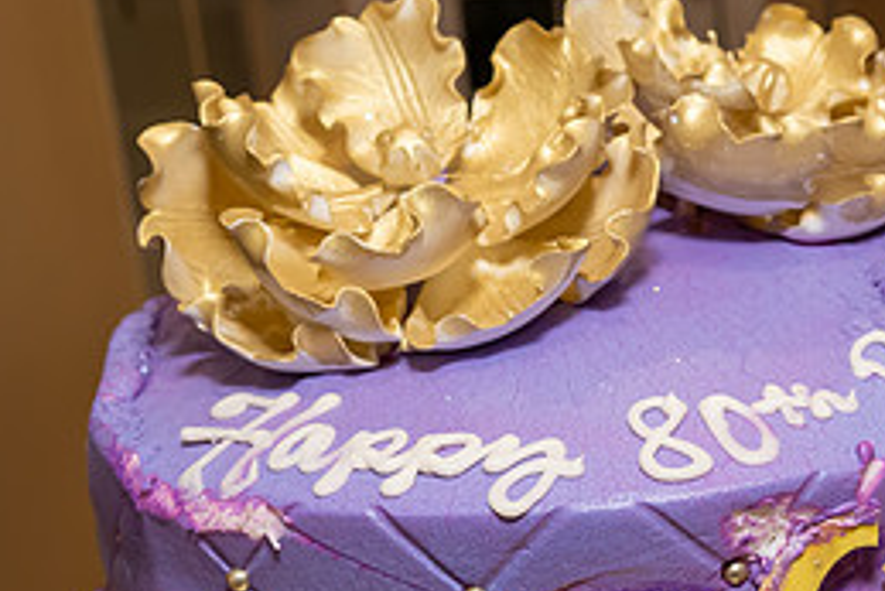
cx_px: 859
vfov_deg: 18.6
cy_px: 454
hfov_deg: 26.4
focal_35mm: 73
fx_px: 1796
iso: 1250
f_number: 5.6
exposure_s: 1/250
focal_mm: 19
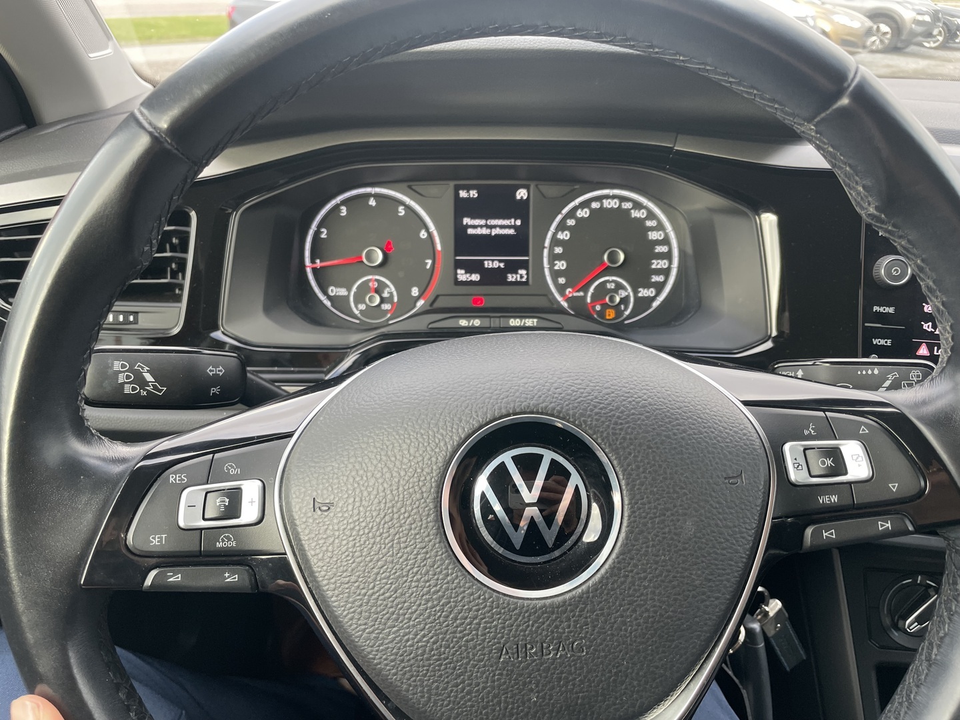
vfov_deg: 53.1
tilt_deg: -27.8
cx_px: 480
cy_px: 360
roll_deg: -1.3
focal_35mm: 26
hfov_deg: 67.3
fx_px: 721
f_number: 1.6
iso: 100
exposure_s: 1/121
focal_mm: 4.2
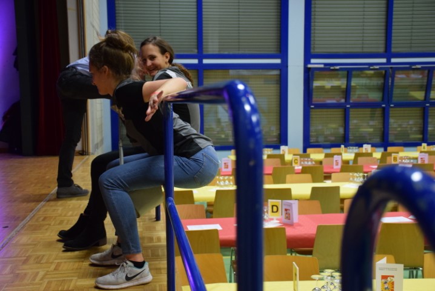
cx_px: 218
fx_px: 580
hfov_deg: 41.1
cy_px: 146
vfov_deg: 28.1
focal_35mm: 48
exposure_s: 1/60
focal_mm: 32
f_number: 4
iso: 2000
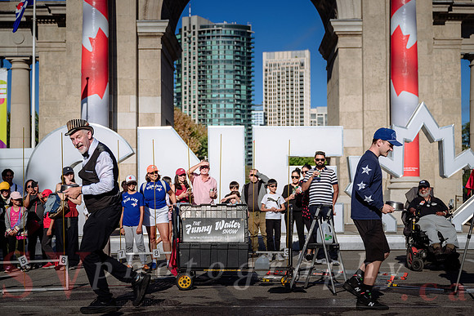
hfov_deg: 35.6
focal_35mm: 56
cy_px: 174
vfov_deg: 24.2
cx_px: 260
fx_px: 738
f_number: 3.5
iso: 64
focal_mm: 51
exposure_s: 1/800
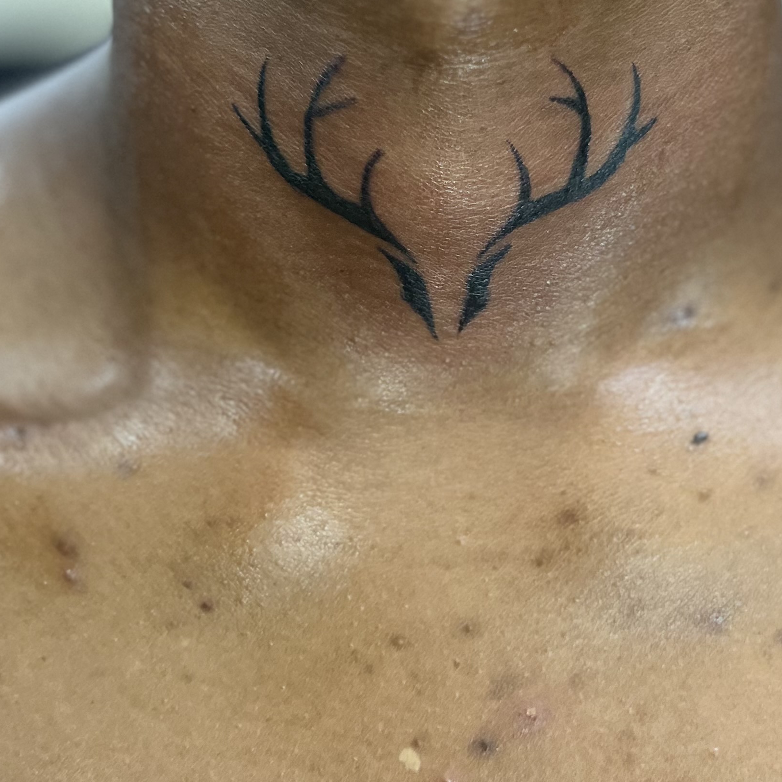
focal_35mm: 57
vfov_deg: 29.6
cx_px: 455
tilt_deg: -9.3
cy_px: 192
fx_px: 1457
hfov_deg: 30.0
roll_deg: -1.6
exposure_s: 1/33
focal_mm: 5.1
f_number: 1.6
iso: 500
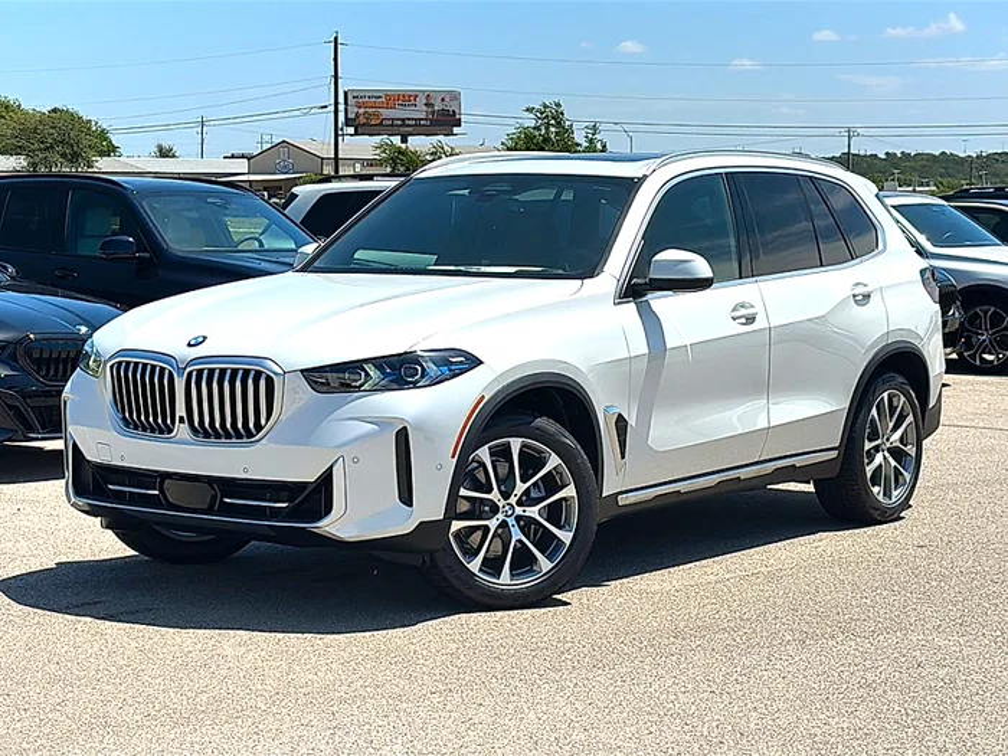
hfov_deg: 31.2
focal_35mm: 62
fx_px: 1805
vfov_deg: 23.7
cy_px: 378
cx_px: 504
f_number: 1.78
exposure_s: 1/6289
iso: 64
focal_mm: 6.86
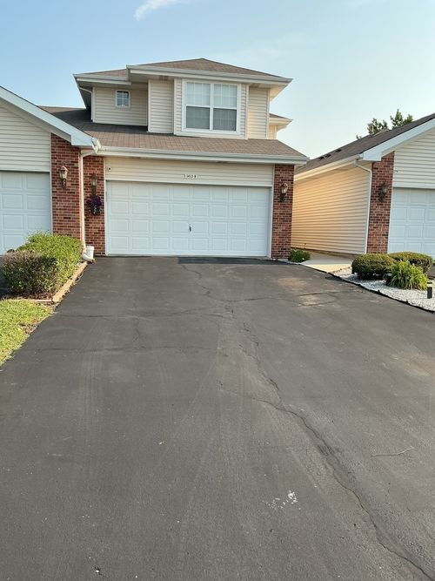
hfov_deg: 48.2
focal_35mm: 29
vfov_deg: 61.7
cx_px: 218
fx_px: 486
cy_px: 290
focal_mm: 3
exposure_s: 1/997
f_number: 1.8
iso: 25
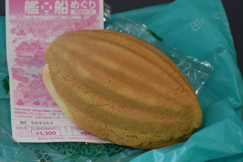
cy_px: 81
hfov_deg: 11.9
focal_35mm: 172
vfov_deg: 8.0
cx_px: 122
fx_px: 1161
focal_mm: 64
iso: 900
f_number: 4.5
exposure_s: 1/60
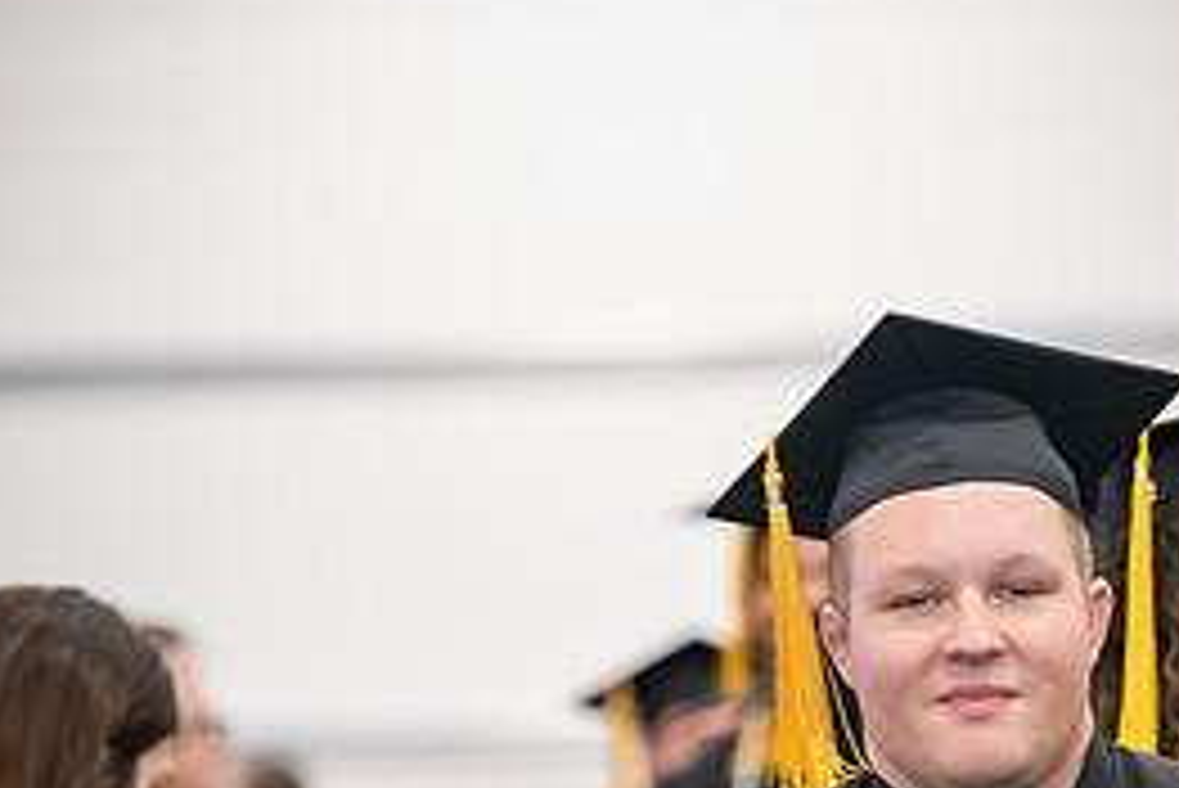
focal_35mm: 299
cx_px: 1112
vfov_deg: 4.6
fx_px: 9797
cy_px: 732
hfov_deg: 6.9
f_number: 3.2
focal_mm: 135
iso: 3200
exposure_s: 1/200
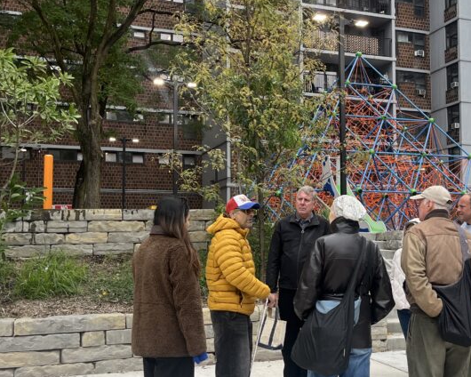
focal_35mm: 49
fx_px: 683
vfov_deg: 30.8
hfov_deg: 37.3
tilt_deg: +7.1
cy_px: 196
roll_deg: +0.6
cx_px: 339
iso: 50
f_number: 1.6
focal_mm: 5.1
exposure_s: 1/534
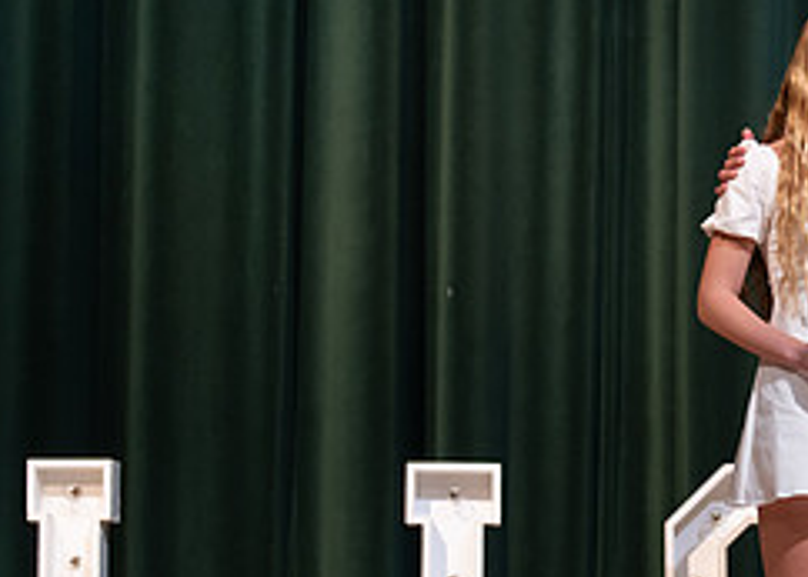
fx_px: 3007
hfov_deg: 14.8
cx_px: 975
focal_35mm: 131
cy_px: 436
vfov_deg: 10.9
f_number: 1.2
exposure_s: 1/320
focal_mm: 50
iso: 640
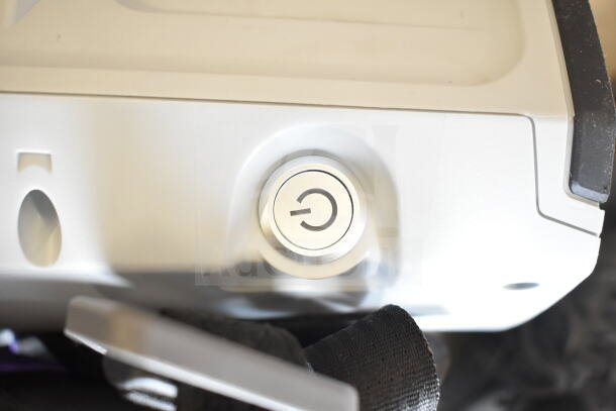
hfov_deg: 42.3
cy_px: 206
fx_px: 796
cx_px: 308
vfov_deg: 29.0
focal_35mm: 46
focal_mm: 31
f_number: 4.2
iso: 2000
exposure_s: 1/50
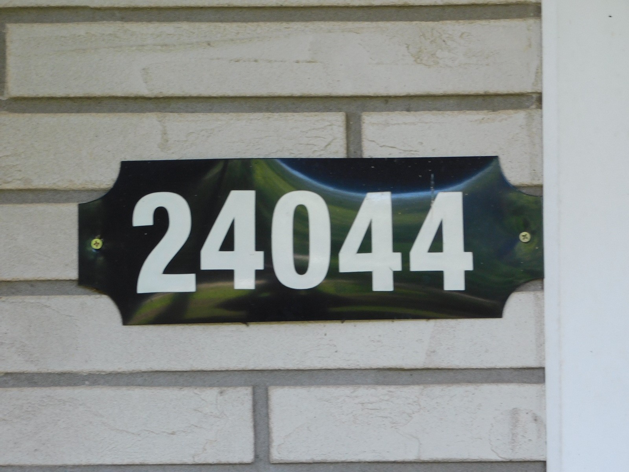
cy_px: 236
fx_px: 3089
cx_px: 314
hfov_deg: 11.6
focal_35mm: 170
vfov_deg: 8.7
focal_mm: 30.1
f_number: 5.3
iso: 160
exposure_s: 1/30
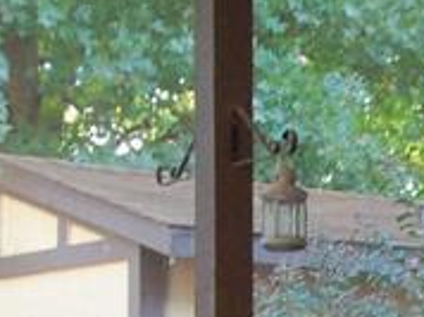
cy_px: 639
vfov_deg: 8.4
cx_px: 419
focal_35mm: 167
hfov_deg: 11.7
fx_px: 2043
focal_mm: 5.2
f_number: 3.4
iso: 160
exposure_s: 1/30
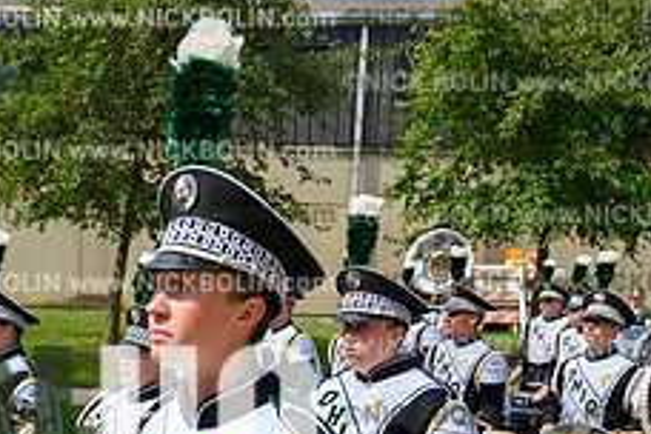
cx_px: 114
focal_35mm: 61
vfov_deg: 21.1
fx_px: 1103
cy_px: 480
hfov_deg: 31.9
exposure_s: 1/1250
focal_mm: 24
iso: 100
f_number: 4
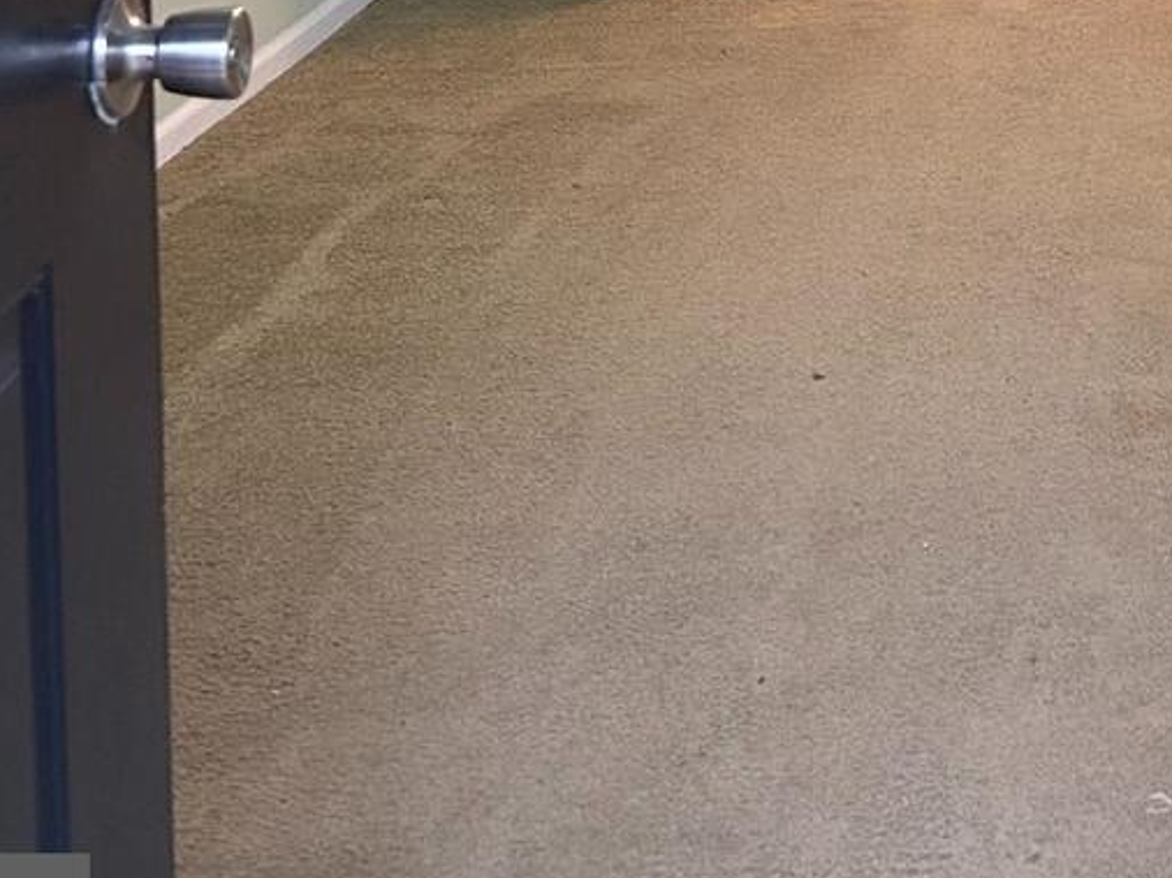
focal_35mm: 74
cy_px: -264
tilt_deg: -7.3
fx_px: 2504
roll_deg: -1.5
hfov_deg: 24.3
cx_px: 1350
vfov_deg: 18.5
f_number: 1.5
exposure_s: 1/60
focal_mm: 5.7
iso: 400
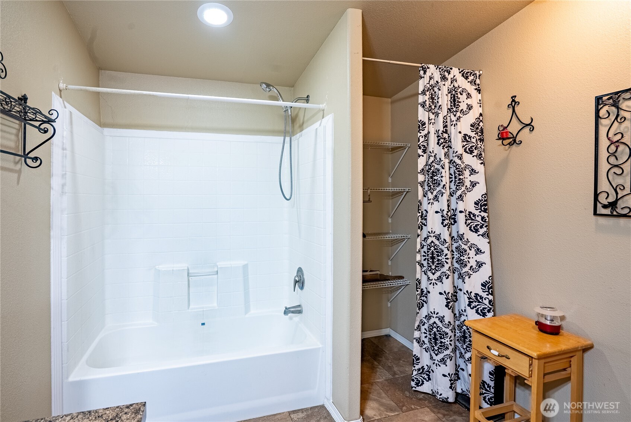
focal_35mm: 16
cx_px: 316
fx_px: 281
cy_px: 211
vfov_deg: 73.8
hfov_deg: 96.7
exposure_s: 1/50
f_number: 8
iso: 400
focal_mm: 16
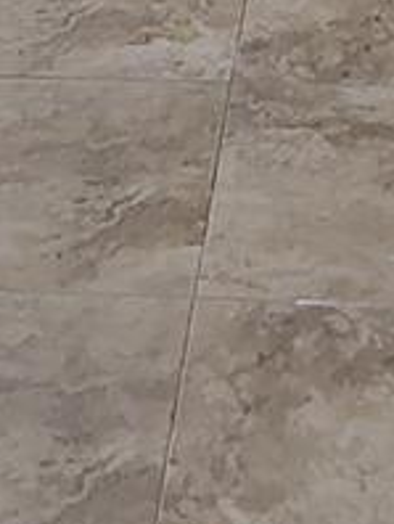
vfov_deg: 13.2
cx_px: 342
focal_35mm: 121
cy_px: -627
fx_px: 1832
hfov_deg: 12.2
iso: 121
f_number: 2.2
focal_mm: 2.13
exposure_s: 1/100
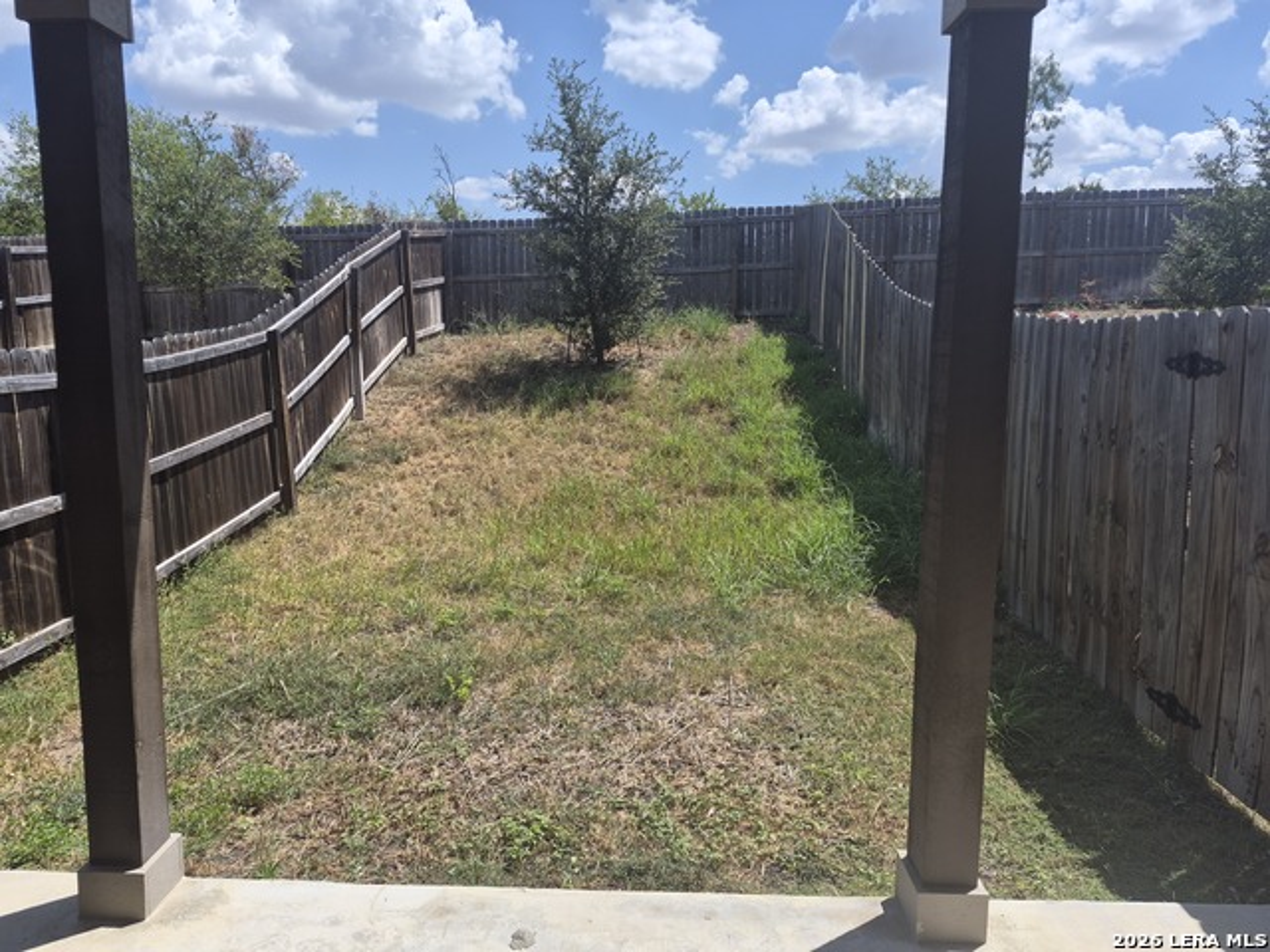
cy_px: 476
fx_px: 844
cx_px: 635
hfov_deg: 73.9
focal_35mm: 23
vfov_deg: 58.9
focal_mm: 5.4
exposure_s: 1/5392
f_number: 1.8
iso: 80
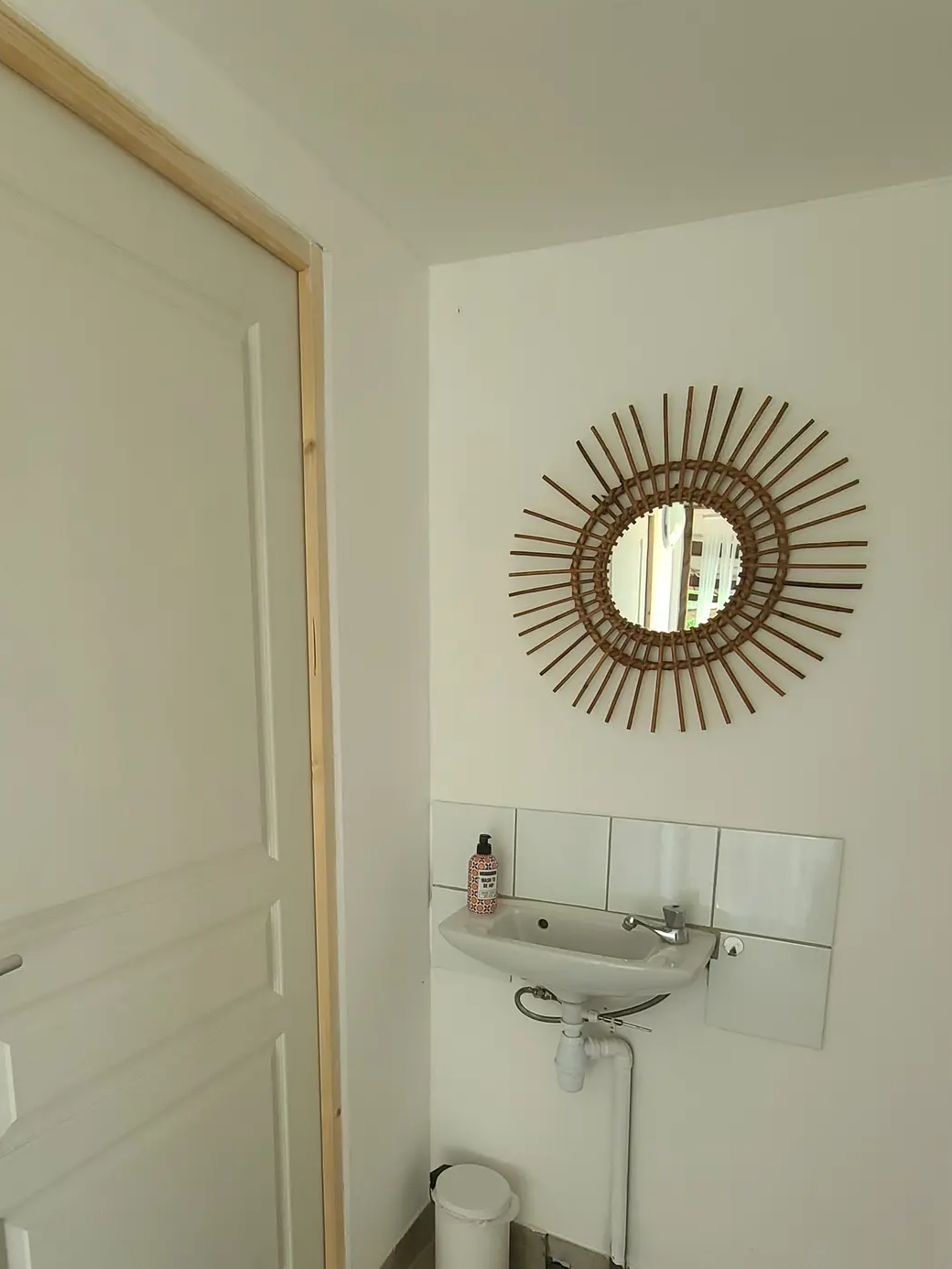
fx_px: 733
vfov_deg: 80.2
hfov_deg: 64.6
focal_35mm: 20
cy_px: 795
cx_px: 334
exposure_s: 1/60
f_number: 2.2
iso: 250
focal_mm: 2.2
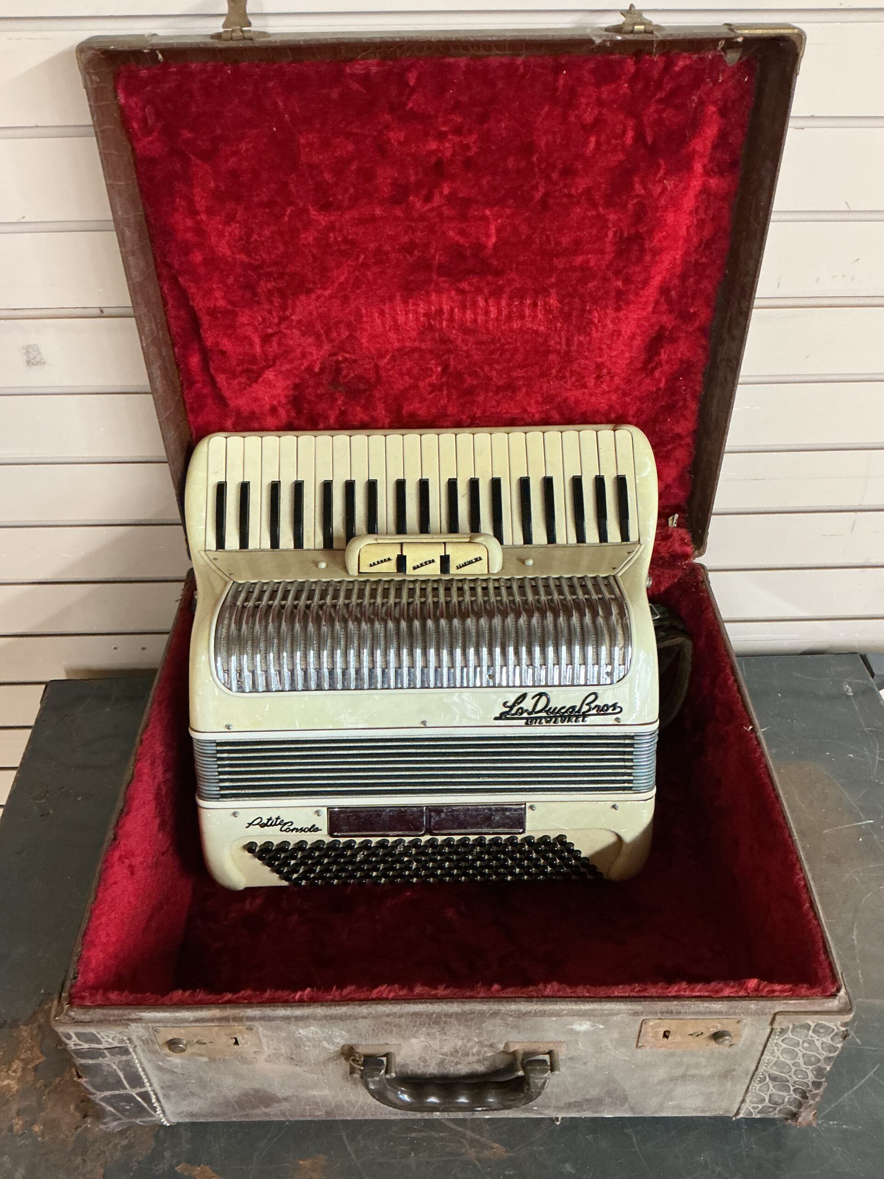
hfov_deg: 48.2
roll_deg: +0.6
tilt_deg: -40.2
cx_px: 442
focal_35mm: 29
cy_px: 590
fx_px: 987
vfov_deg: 61.7
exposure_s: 1/60
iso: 250
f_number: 1.8
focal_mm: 3
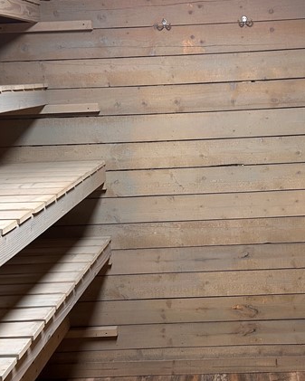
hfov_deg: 26.4
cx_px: 224
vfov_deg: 33.0
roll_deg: +2.5
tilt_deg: -11.7
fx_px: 643
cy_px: 201
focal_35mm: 57
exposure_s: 1/60
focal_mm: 6.86
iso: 160
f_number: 1.78
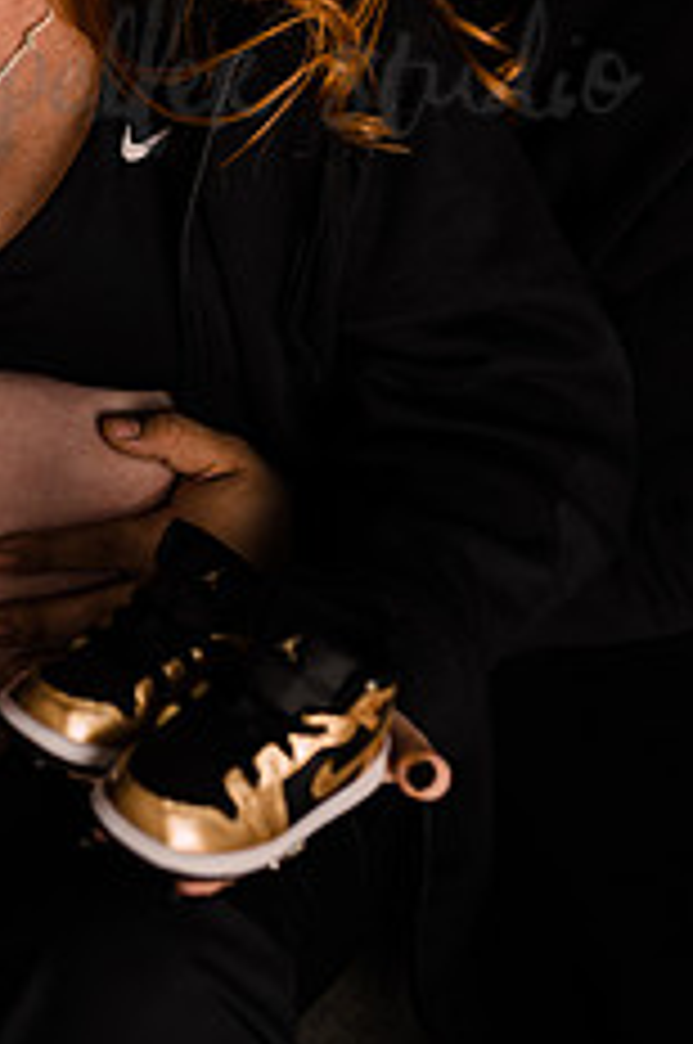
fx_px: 2809
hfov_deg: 13.9
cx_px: 56
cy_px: 63
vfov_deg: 20.5
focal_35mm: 97
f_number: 2.5
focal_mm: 50
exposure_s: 1/160
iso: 200
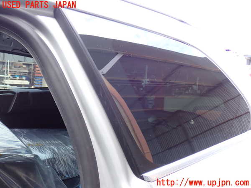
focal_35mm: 38
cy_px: 94
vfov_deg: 37.7
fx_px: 276
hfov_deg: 49.0
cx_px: 126
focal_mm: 6.83
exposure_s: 1/80
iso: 125
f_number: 2.7
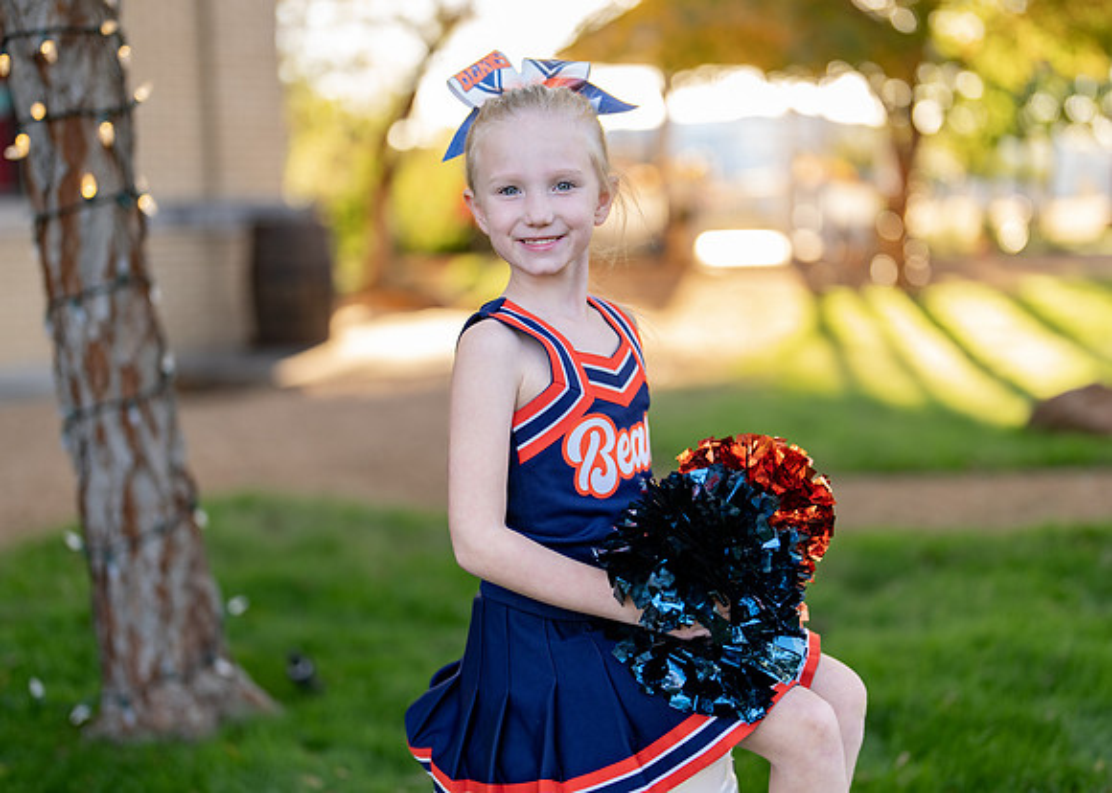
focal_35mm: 56
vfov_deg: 25.2
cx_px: 556
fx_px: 1775
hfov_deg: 34.8
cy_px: 423
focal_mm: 50
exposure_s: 1/400
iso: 100
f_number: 1.2
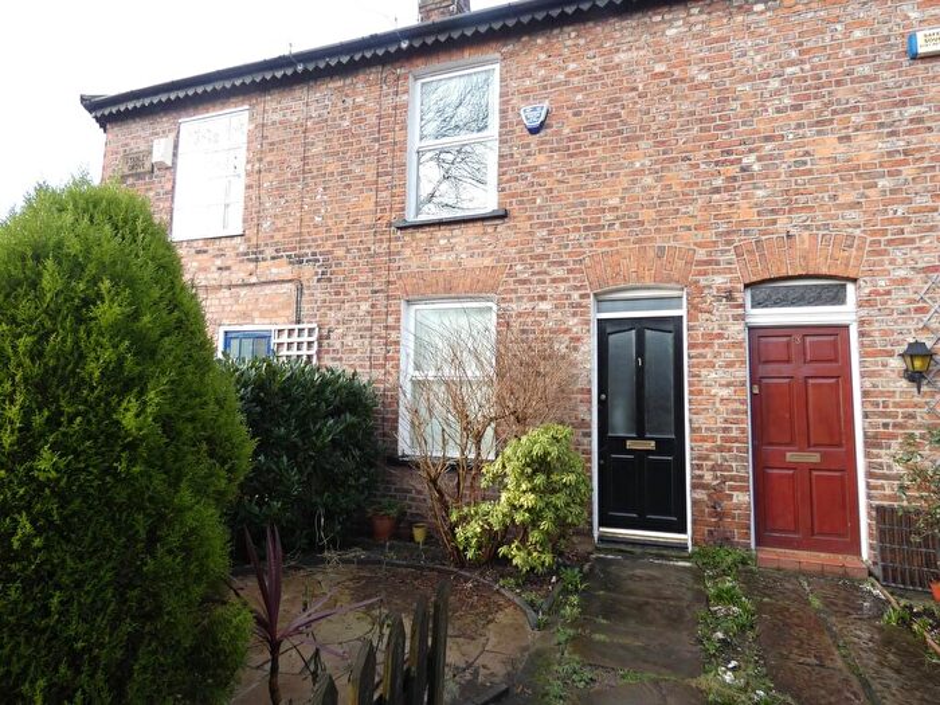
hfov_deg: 81.7
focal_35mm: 20
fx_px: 543
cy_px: 352
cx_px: 470
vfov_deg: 66.0
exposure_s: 1/200
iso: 80
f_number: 2.8
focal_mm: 3.6
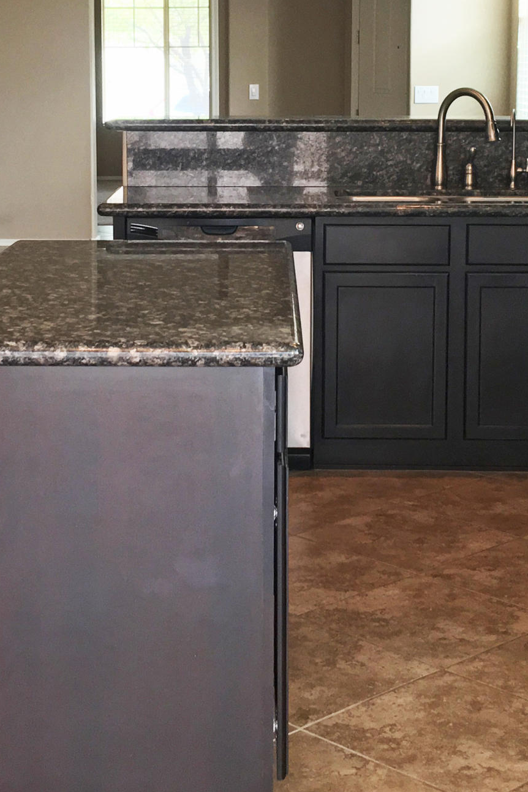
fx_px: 1540
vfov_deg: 28.6
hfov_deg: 19.4
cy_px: 257
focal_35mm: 70
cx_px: 219
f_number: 2.2
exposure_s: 1/30
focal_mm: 4.15
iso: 80
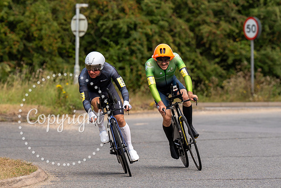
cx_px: 110
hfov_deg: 6.8
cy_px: 96
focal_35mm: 303
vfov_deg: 4.5
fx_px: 2369
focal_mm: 164
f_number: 4
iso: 200
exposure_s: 1/1000
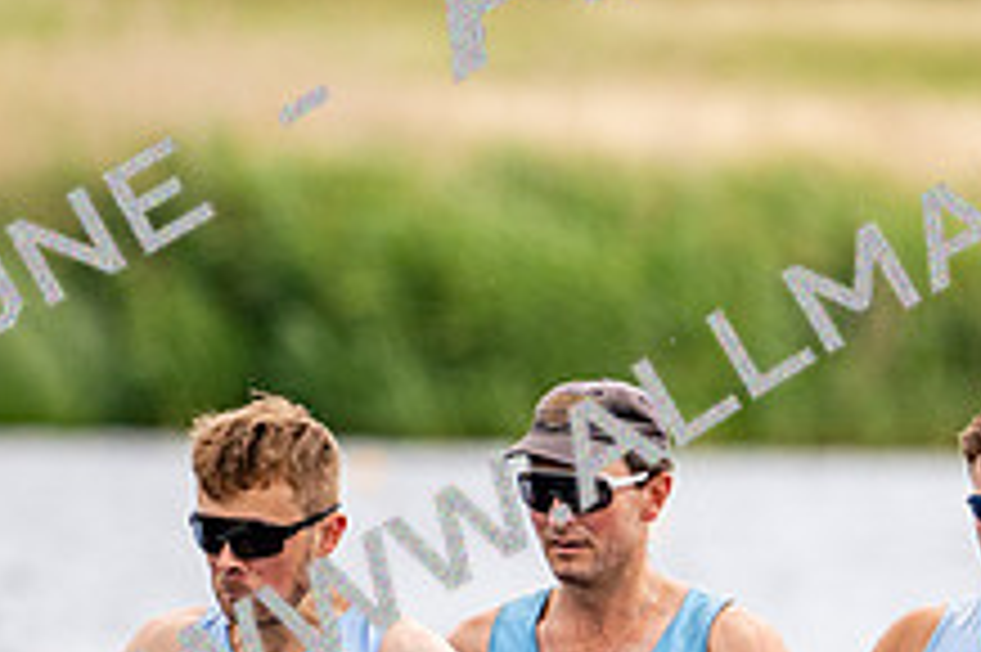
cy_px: 740
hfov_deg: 1.3
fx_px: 43511
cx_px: 684
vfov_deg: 0.9
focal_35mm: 1598
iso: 280
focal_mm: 400
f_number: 4.5
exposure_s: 1/2500
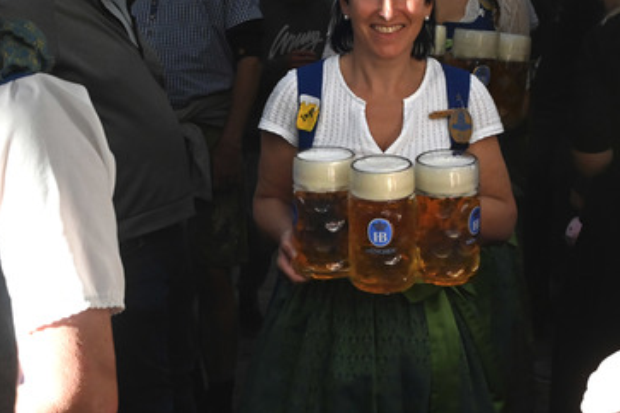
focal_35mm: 52
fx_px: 895
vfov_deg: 25.9
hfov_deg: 38.1
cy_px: 160
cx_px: 362
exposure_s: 1/400
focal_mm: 28
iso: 5000
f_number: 10
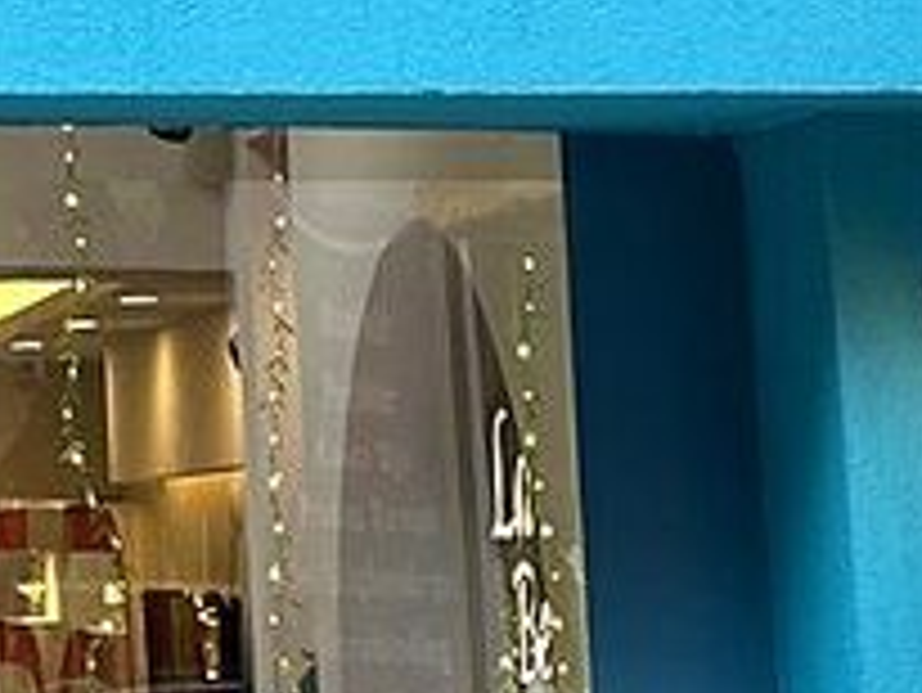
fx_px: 4371
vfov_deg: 8.7
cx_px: -580
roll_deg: -0.7
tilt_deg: +12.6
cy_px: -490
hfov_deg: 11.4
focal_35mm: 164
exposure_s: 1/121
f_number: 1.78
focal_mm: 6.86
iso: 64
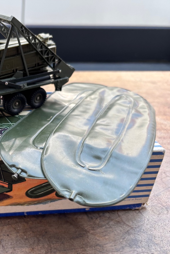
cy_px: 130
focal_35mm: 37
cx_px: 22
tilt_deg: -29.7
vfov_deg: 51.9
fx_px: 262
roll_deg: -1.9
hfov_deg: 34.3
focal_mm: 5.96
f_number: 1.6
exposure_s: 1/448
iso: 50
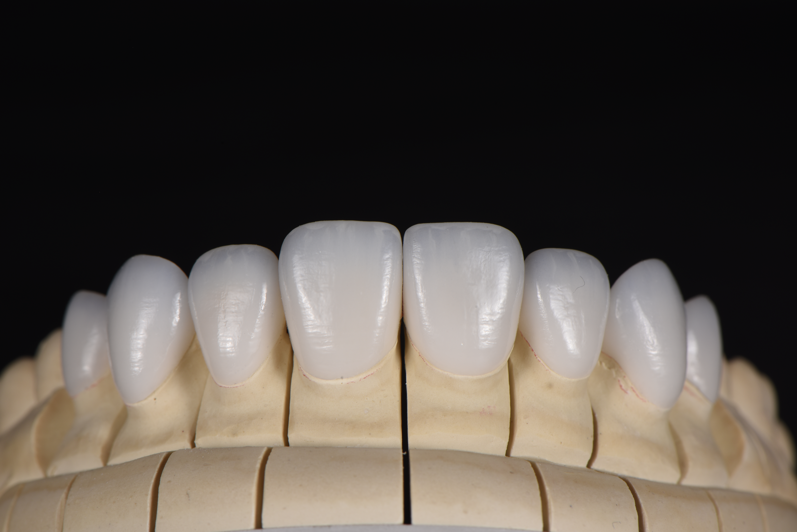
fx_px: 2325
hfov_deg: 19.5
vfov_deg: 13.1
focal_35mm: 105
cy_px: 266
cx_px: 398
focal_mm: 105
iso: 125
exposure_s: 1/200
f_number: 25
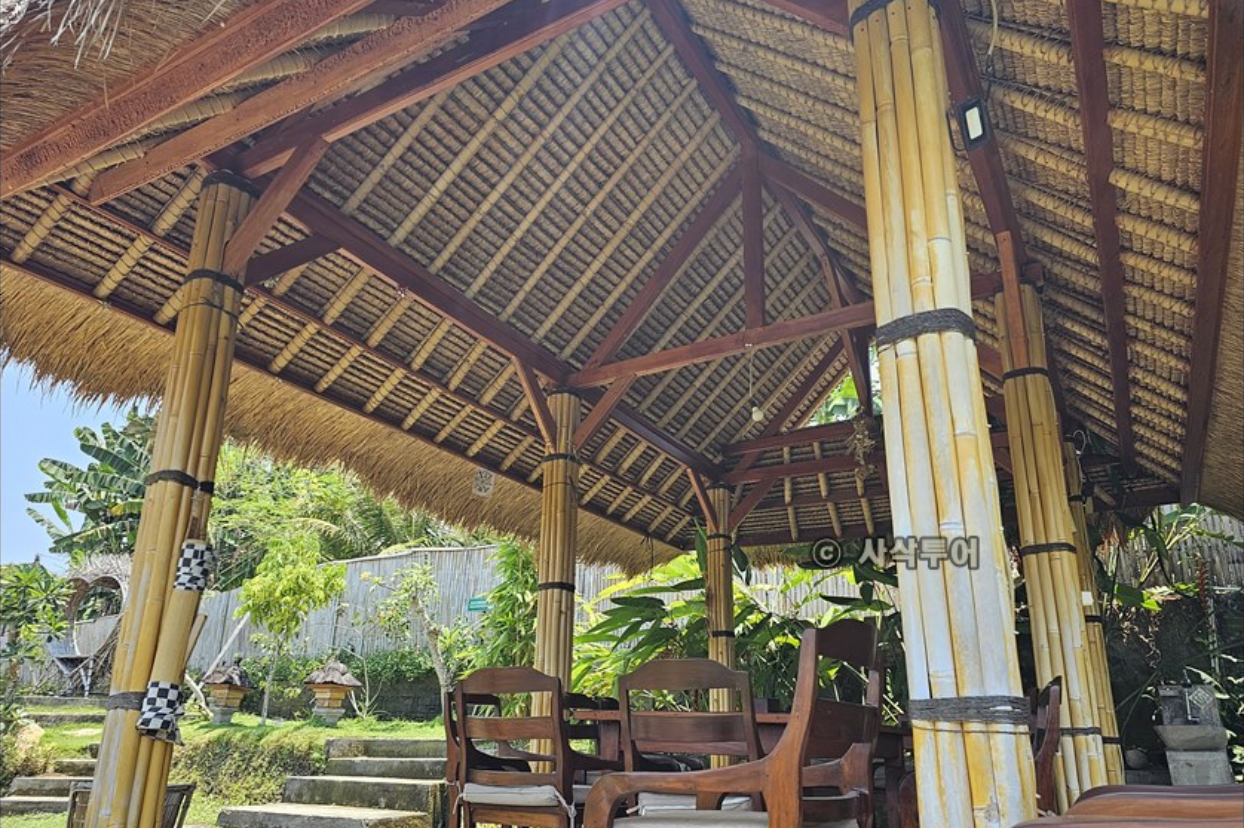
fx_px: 829
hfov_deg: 73.8
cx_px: 622
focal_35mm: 24
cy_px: 458
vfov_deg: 53.0
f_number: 1.7
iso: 16
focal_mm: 6.3
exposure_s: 1/180
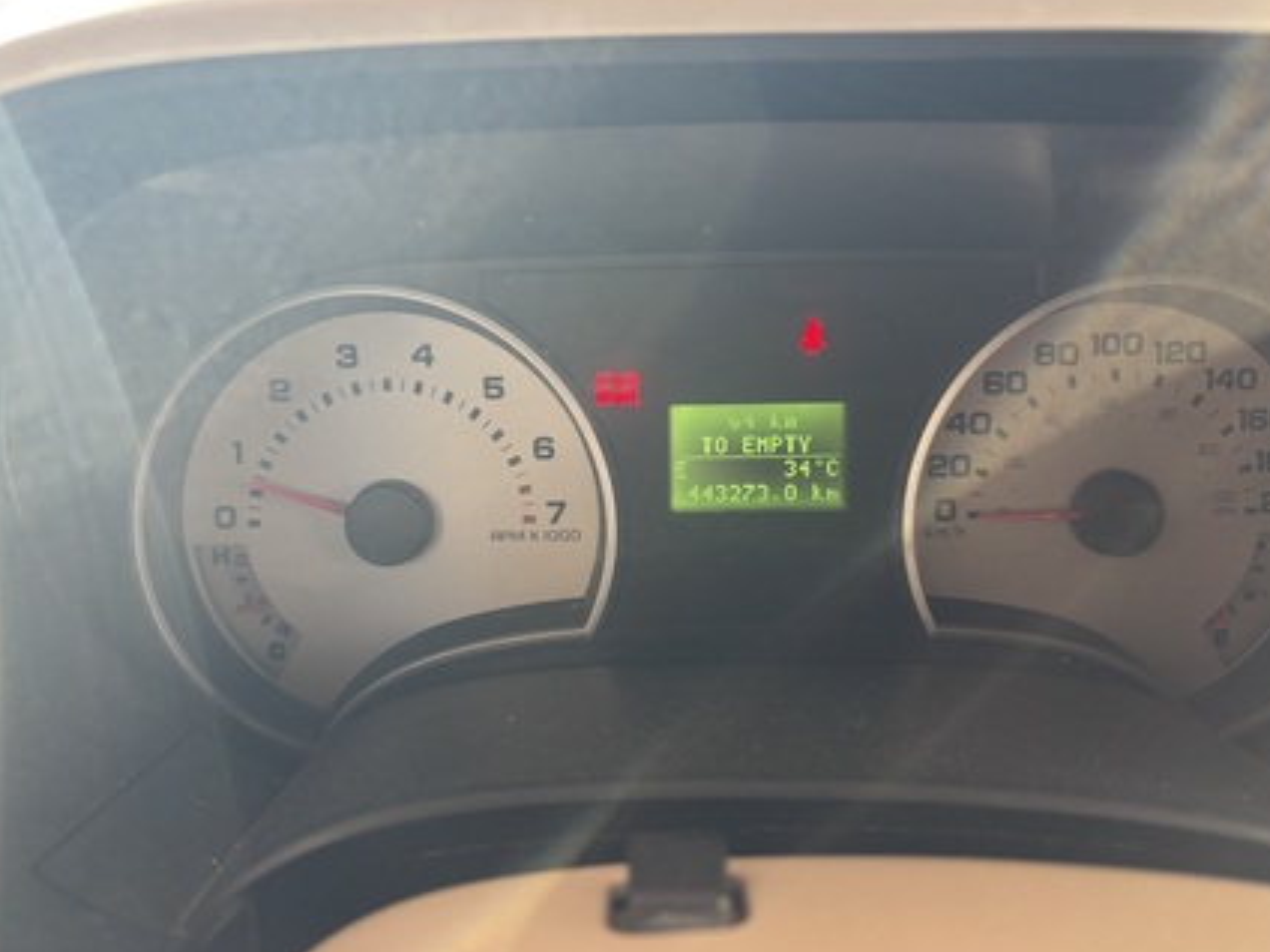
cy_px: 448
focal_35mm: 28
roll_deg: -1.8
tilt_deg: -20.6
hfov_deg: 63.4
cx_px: 610
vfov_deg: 49.7
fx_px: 1027
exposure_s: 1/121
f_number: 1.6
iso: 100
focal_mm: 5.96
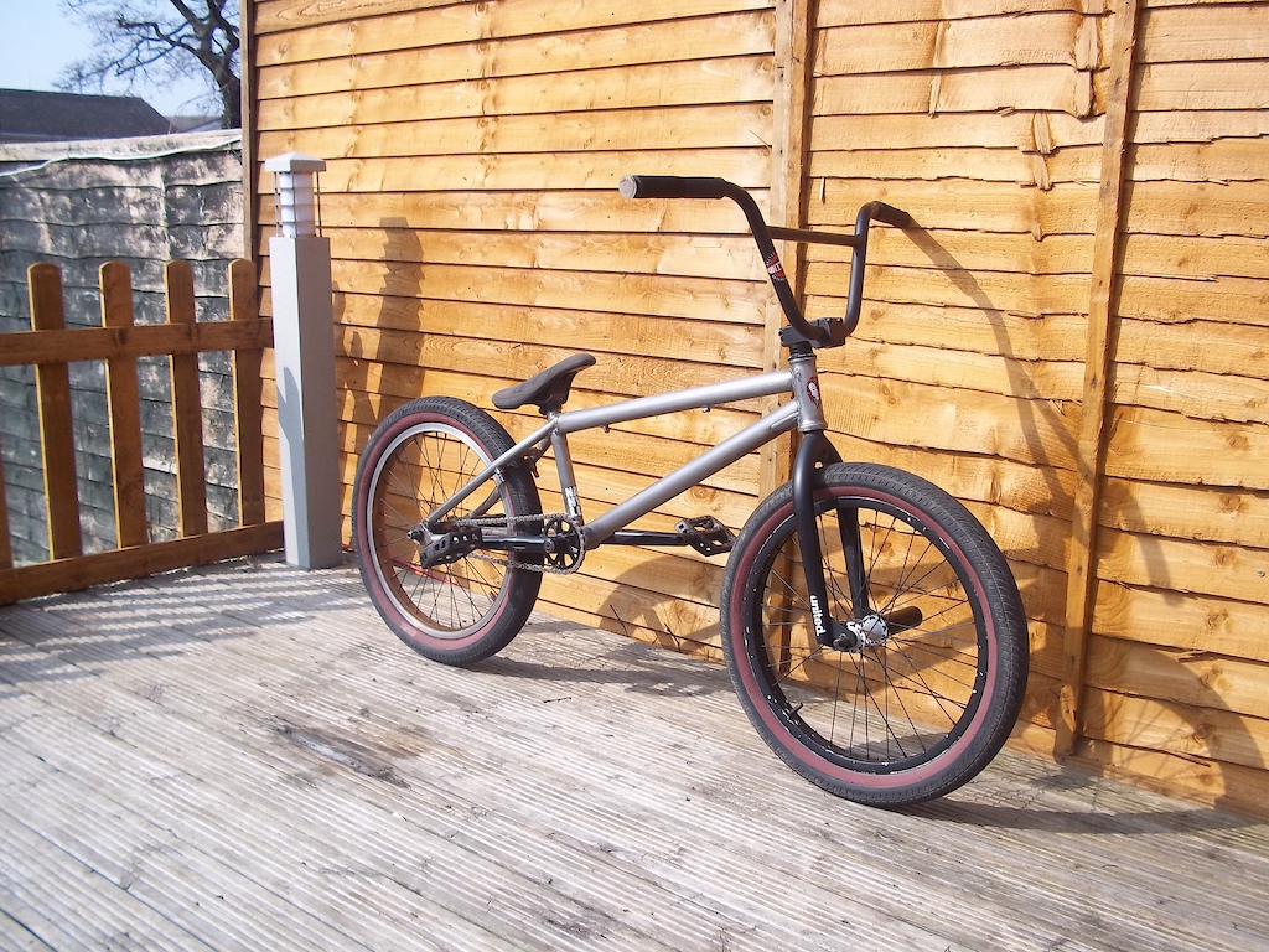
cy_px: 476
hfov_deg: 51.4
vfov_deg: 39.7
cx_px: 634
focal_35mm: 36
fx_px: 1320
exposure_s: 1/125
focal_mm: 6.5
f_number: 8
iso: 80
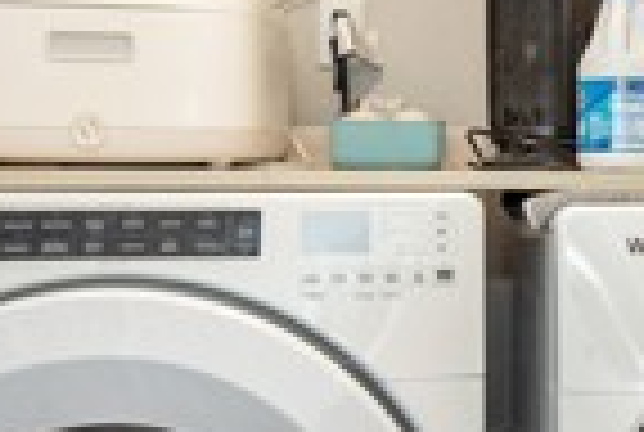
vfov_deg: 20.4
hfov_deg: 28.6
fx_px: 1201
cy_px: 218
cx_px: 608
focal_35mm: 67
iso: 800
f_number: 4.5
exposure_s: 1/80
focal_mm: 15
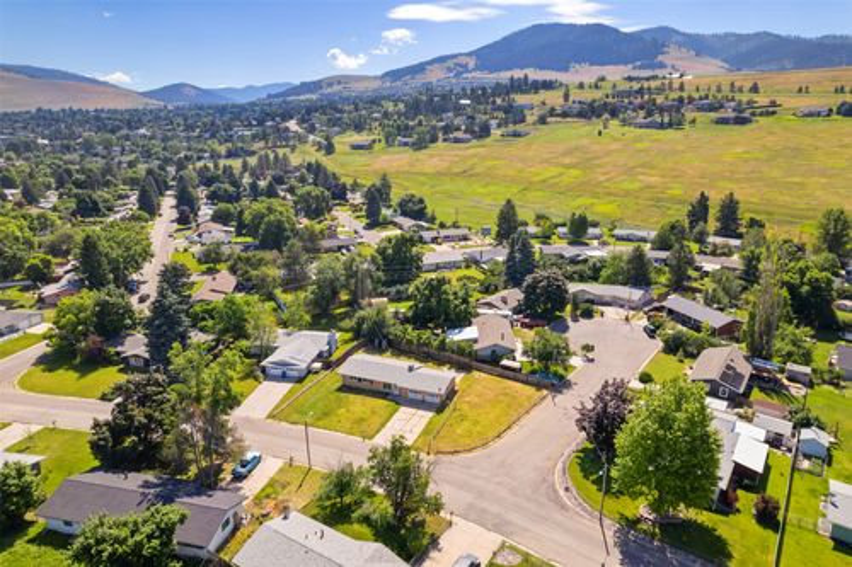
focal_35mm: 22
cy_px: 284
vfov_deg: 57.2
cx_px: 426
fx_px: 520
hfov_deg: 78.6
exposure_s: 1/120
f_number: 2.8
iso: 110
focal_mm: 8.38
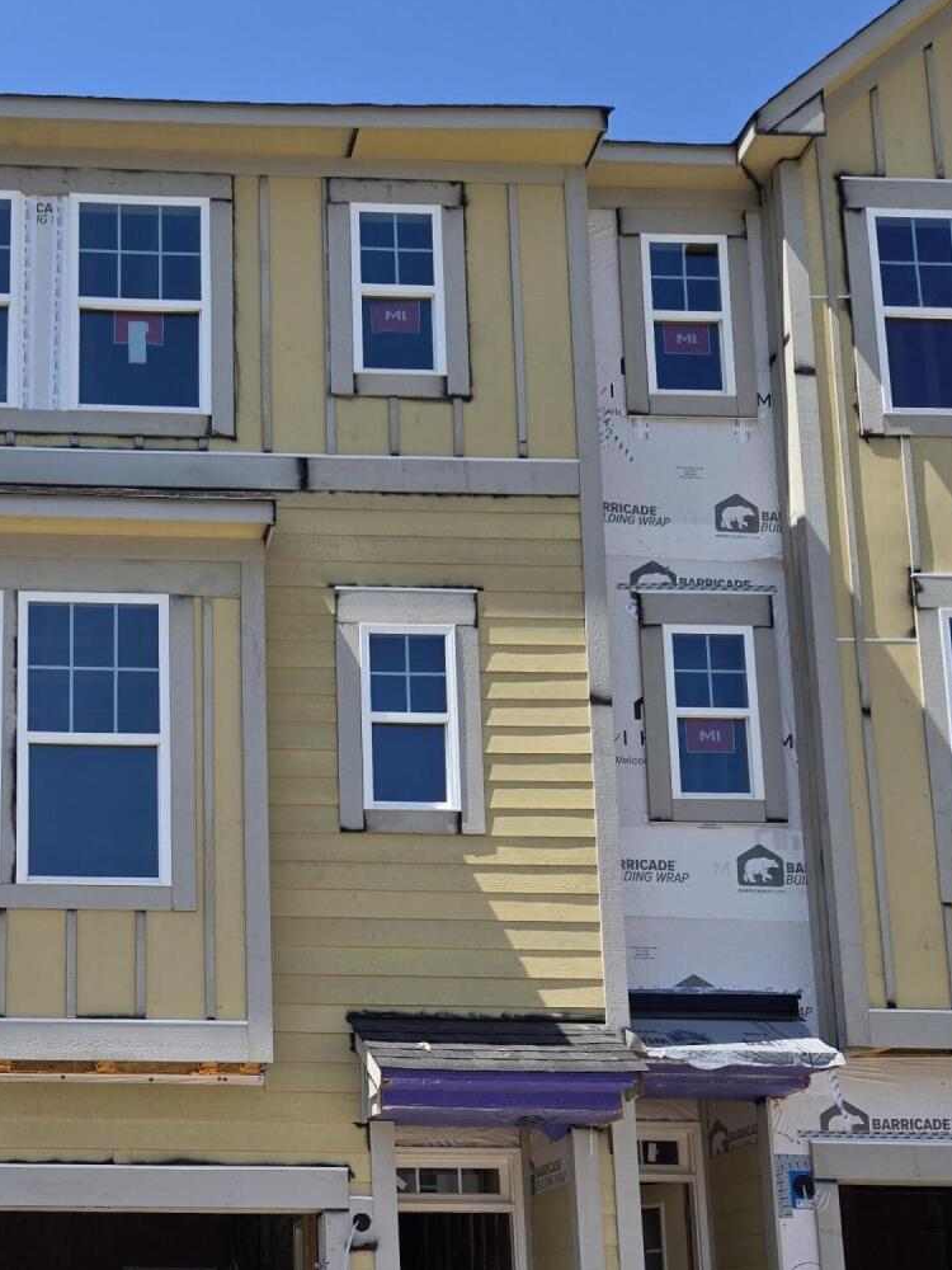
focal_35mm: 46
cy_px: 1043
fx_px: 1687
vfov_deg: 39.4
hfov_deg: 30.0
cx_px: 75
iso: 25
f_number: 1.8
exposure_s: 1/1864
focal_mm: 5.4
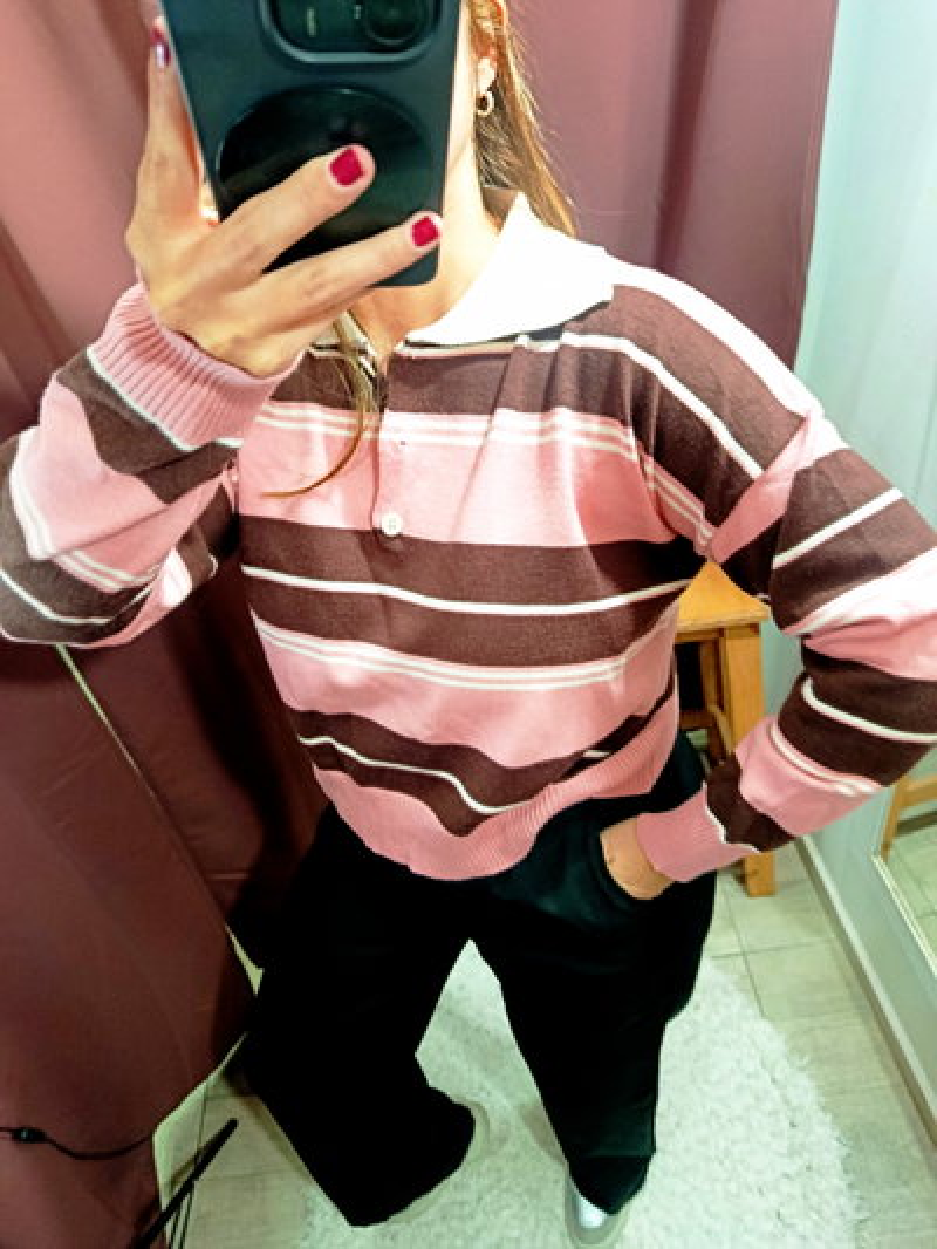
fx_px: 866
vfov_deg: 71.6
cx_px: 468
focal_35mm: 24
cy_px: 624
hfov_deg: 56.8
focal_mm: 5.24
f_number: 1.7
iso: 1001
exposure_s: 1/30
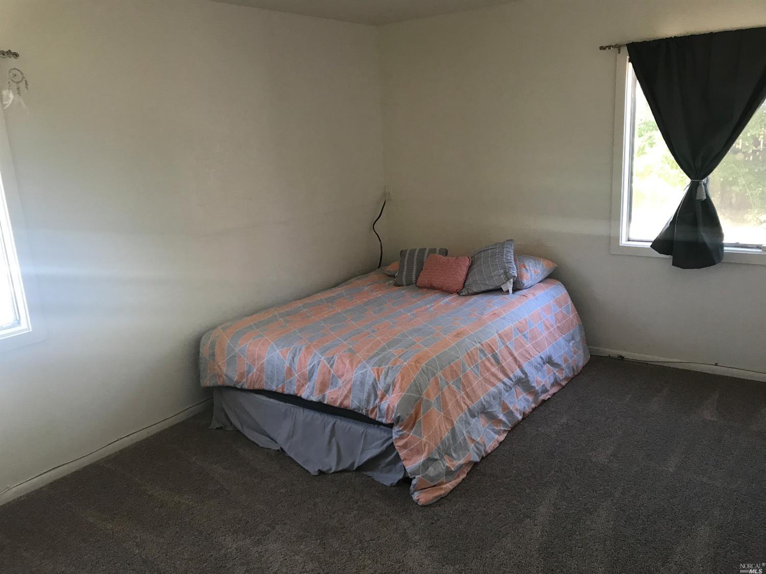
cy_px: 287
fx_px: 619
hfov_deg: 63.5
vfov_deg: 49.7
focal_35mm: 28
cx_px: 383
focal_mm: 3.99
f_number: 1.8
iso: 32
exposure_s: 1/30
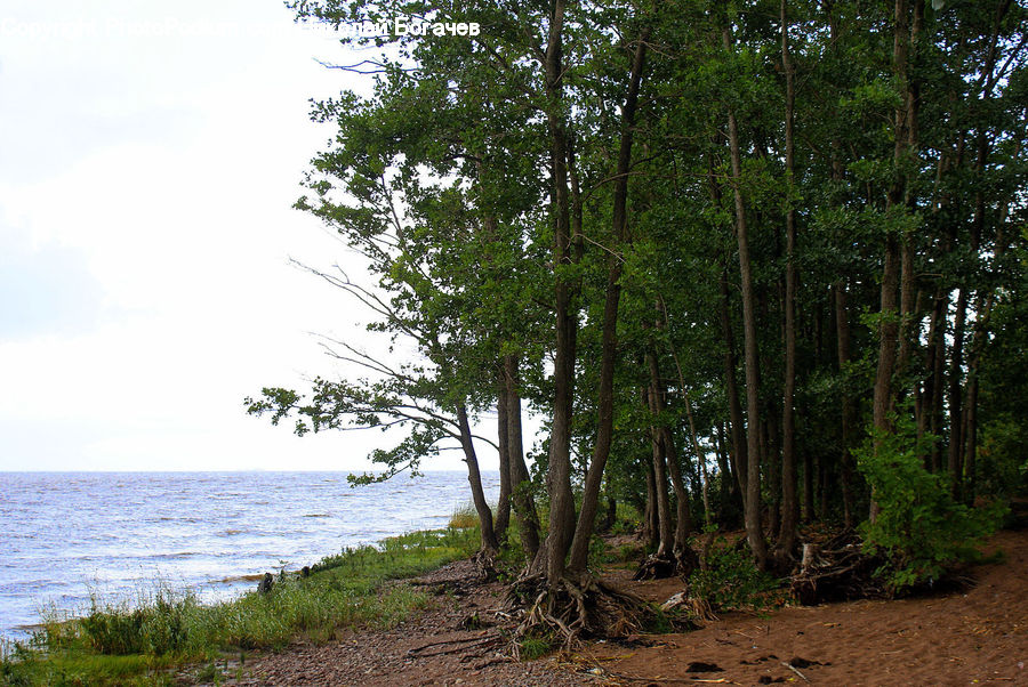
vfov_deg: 25.8
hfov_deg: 37.8
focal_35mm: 52
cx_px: 514
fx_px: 1501
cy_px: 344
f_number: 5.6
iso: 160
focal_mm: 35
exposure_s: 1/60
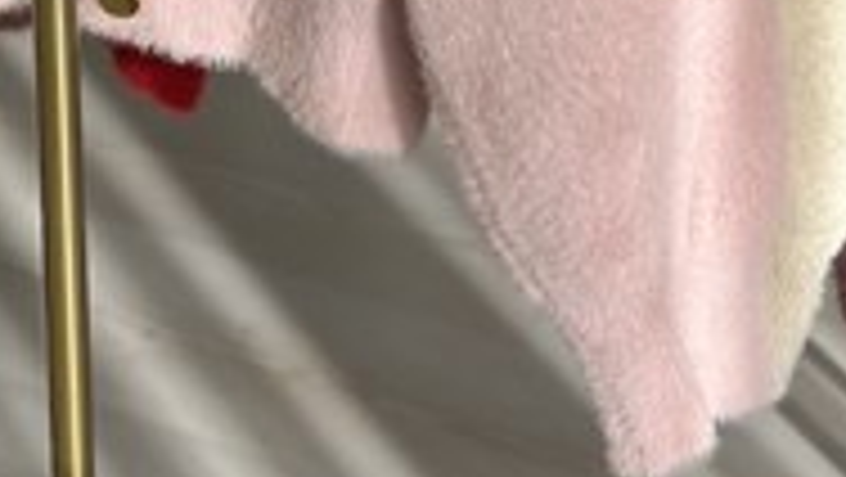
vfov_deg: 7.7
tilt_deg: -16.5
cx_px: 549
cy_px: -596
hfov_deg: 14.5
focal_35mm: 148
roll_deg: -1.8
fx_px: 3322
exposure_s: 1/1000
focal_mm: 6.86
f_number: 1.78
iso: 80
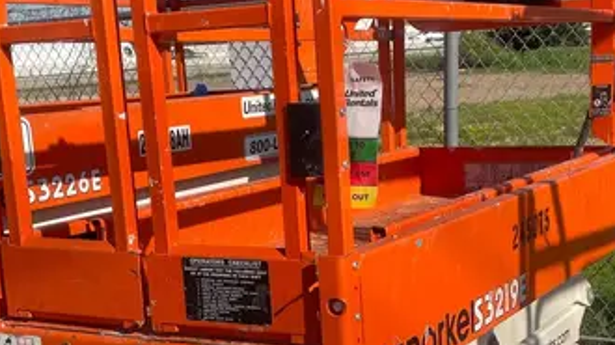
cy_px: 273
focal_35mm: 63
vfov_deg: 18.9
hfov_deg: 33.3
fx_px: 1027
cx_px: 341
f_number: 1.6
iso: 32
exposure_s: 1/4292
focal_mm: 4.2
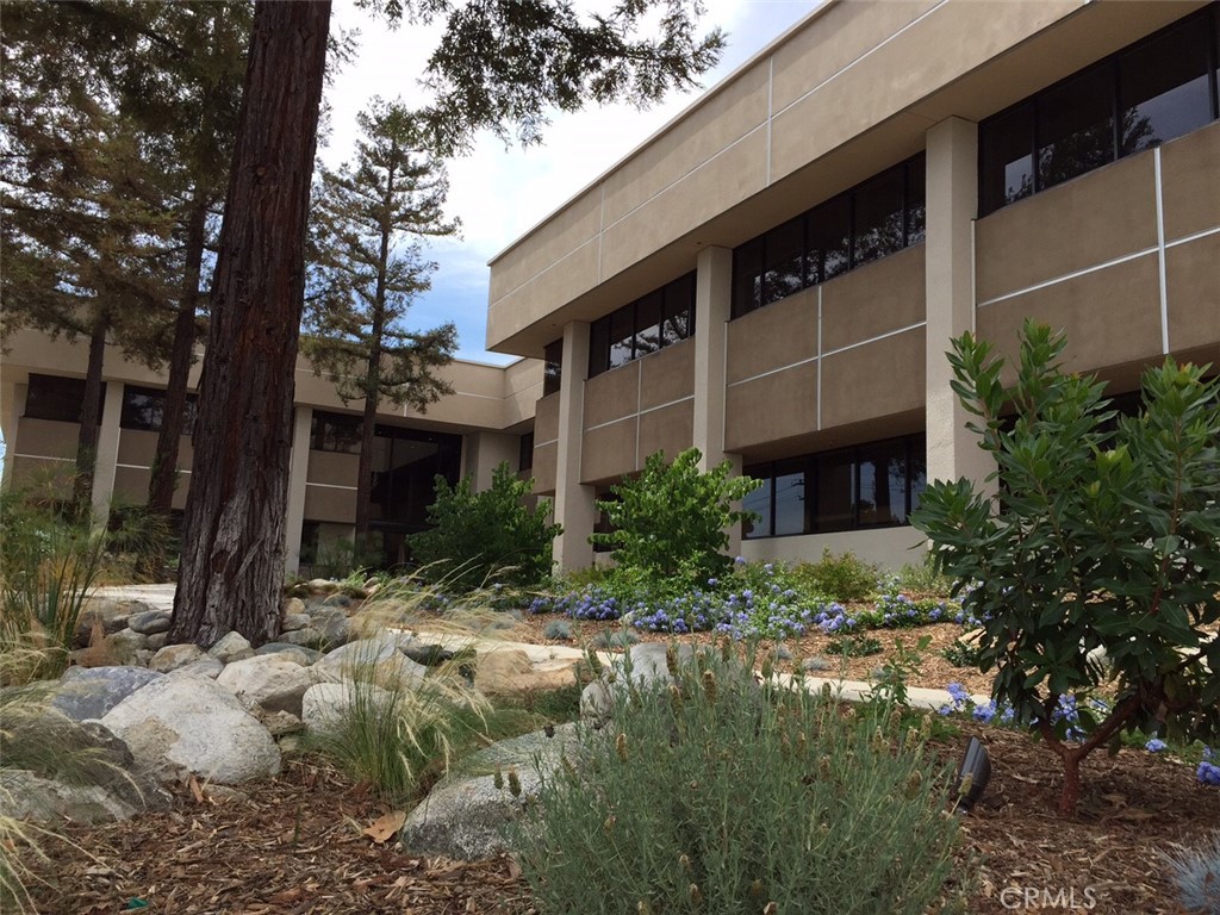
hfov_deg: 61.7
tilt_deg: +9.4
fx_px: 1022
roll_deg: -3.6
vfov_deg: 48.2
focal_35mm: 29
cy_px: 458
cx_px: 610
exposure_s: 1/1412
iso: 32
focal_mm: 4.15
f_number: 2.2
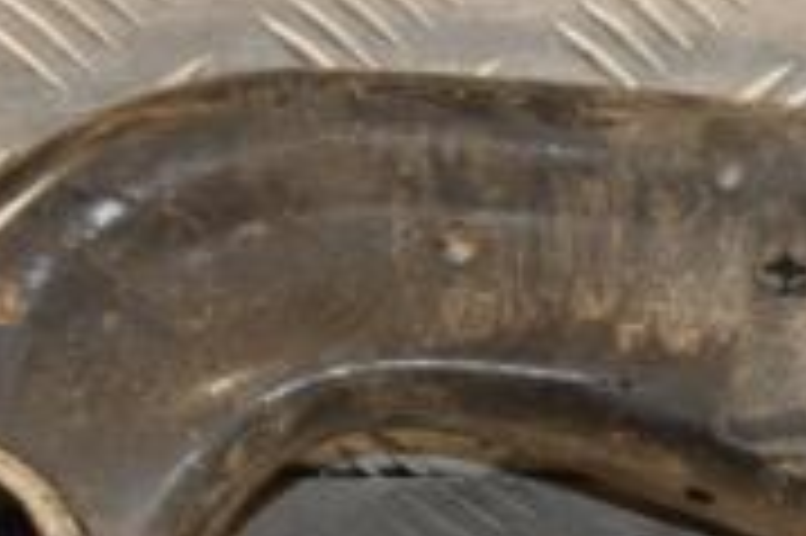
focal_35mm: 201
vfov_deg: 6.8
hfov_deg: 10.2
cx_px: 734
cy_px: 432
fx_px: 4496
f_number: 5.6
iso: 800
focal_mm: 40
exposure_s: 1/200
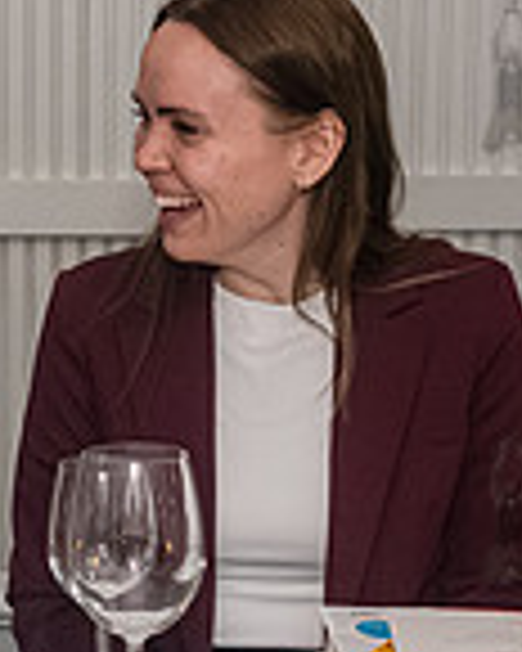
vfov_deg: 14.3
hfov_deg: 11.2
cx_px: -90
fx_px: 2607
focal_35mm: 135
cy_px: 290
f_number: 4.5
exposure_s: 1/320
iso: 6400
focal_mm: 35
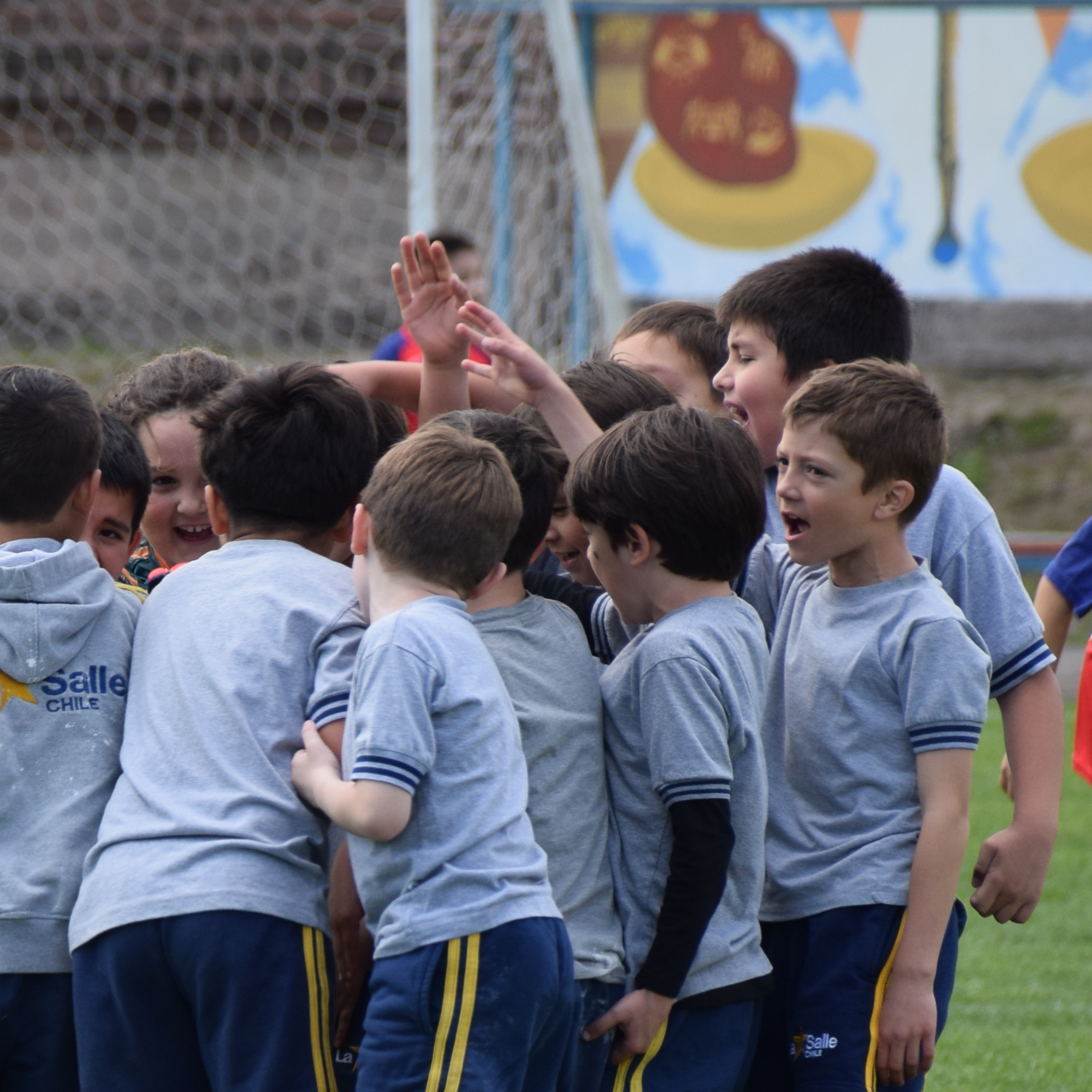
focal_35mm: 700
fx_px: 24983
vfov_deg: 2.5
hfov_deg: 2.5
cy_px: 862
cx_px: 149
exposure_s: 1/500
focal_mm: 210
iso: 360
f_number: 6
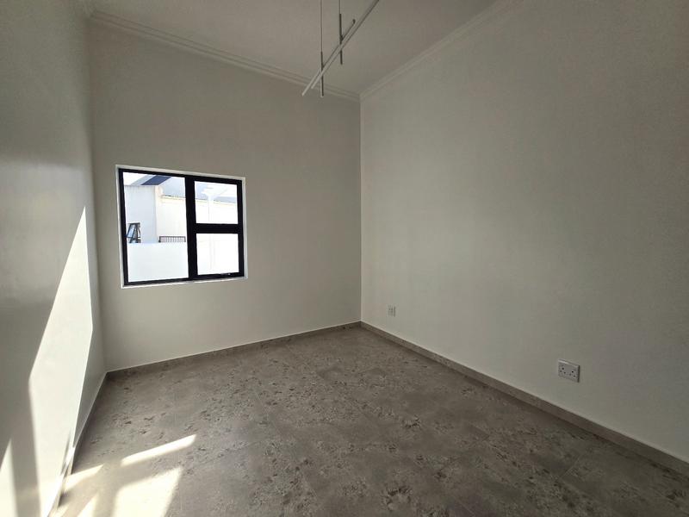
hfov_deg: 106.2
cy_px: 258
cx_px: 344
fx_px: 259
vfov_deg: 89.9
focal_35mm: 13
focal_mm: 2.2
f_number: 2.2
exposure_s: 1/769
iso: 50
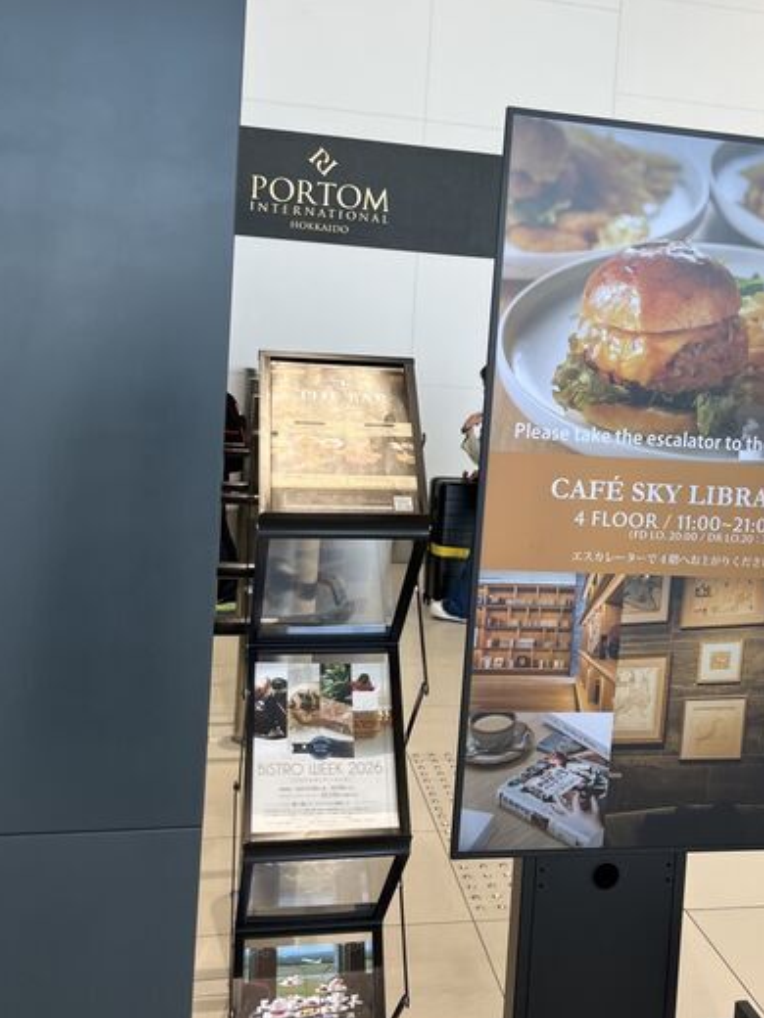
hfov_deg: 37.3
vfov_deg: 48.7
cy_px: 415
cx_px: 515
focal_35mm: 38
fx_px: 1118
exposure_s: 1/124
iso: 32
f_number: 1.6
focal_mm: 5.1
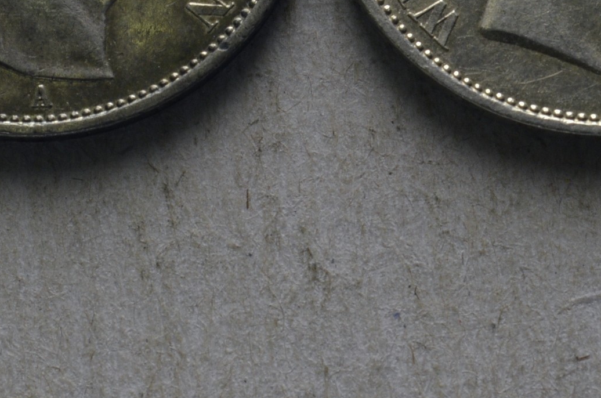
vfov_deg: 6.9
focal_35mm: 196
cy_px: -52
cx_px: 359
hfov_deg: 10.5
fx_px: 3268
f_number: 14
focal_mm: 55
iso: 400
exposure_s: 1/250
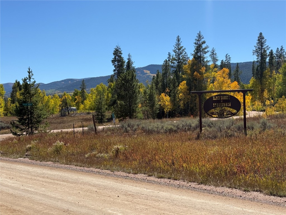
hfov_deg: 39.7
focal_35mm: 48
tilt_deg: -1.1
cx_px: 143
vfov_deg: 30.3
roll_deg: +0.8
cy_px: 108
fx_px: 397
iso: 64
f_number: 1.78
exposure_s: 1/4878
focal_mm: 6.76
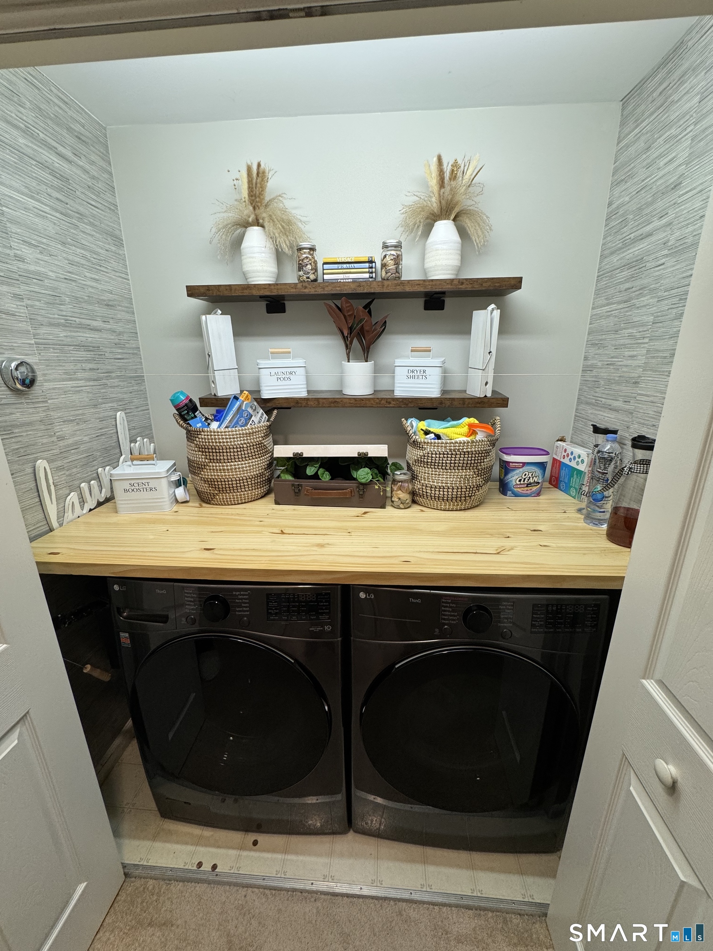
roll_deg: +0.3
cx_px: 356
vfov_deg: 102.1
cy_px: 476
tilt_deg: -17.2
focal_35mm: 14
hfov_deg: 85.7
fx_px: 384
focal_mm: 2.22
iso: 160
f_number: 2.2
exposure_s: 1/120
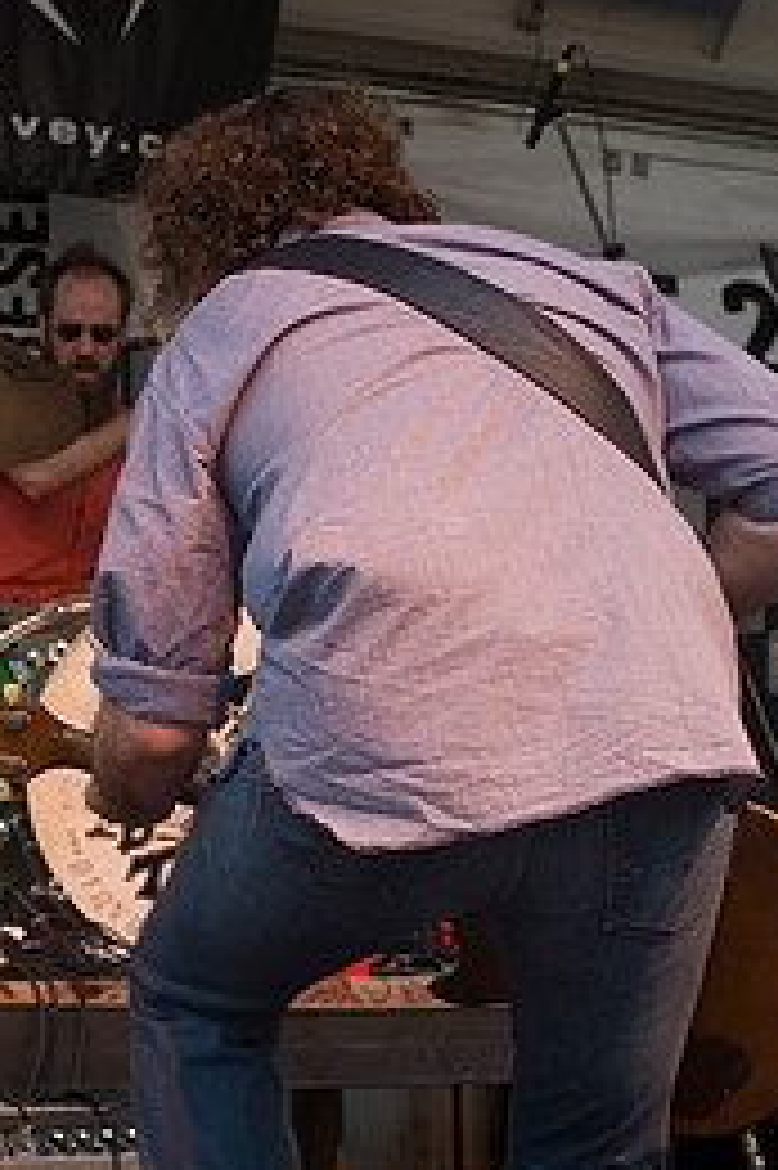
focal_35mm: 104
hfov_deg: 13.1
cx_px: 438
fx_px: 3376
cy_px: 806
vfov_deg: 19.6
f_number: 4
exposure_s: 1/125
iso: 200
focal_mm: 40
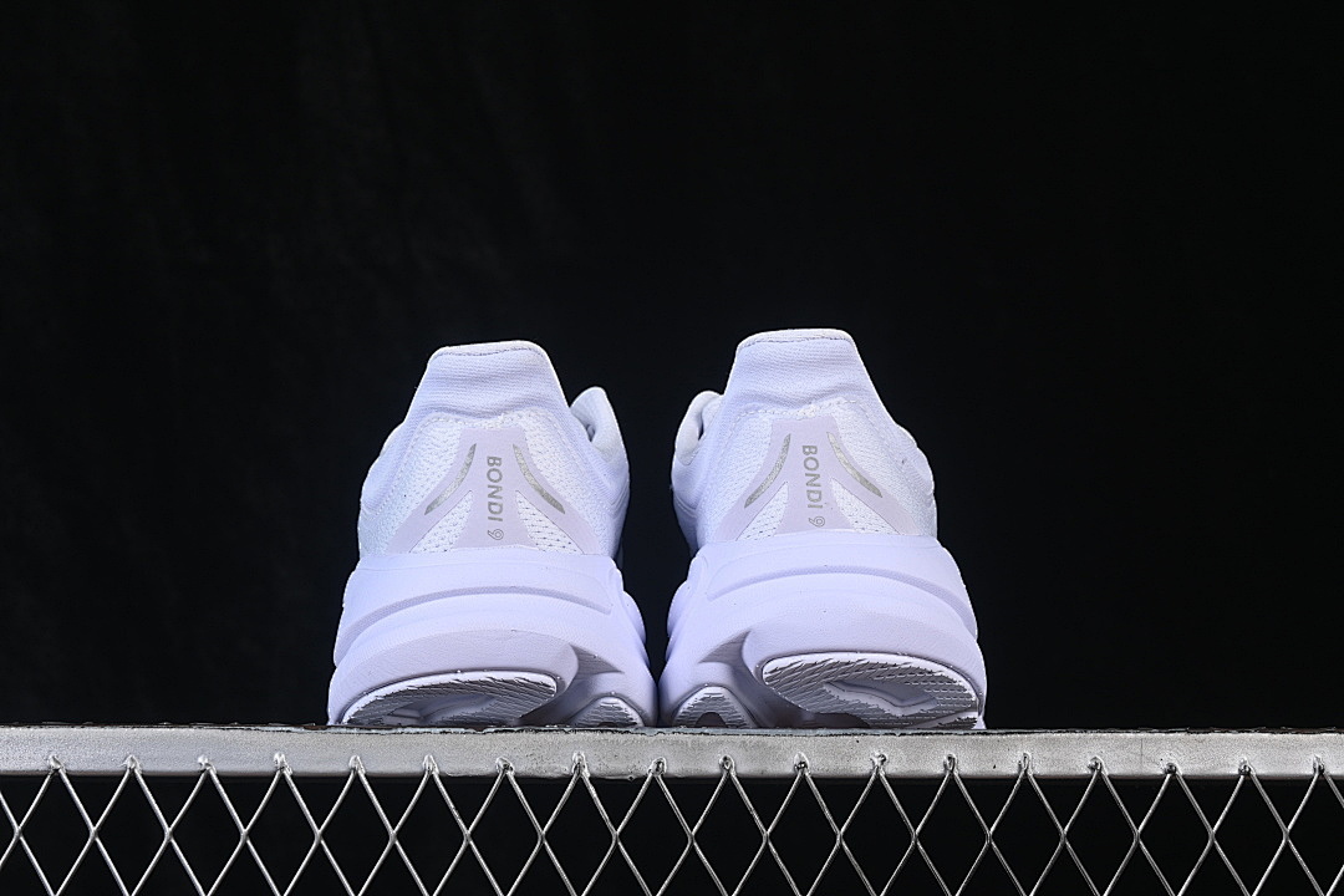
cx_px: 672
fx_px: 2800
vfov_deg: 18.2
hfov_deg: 27.0
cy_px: 448
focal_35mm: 75
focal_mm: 50
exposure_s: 1/80
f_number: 8
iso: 160
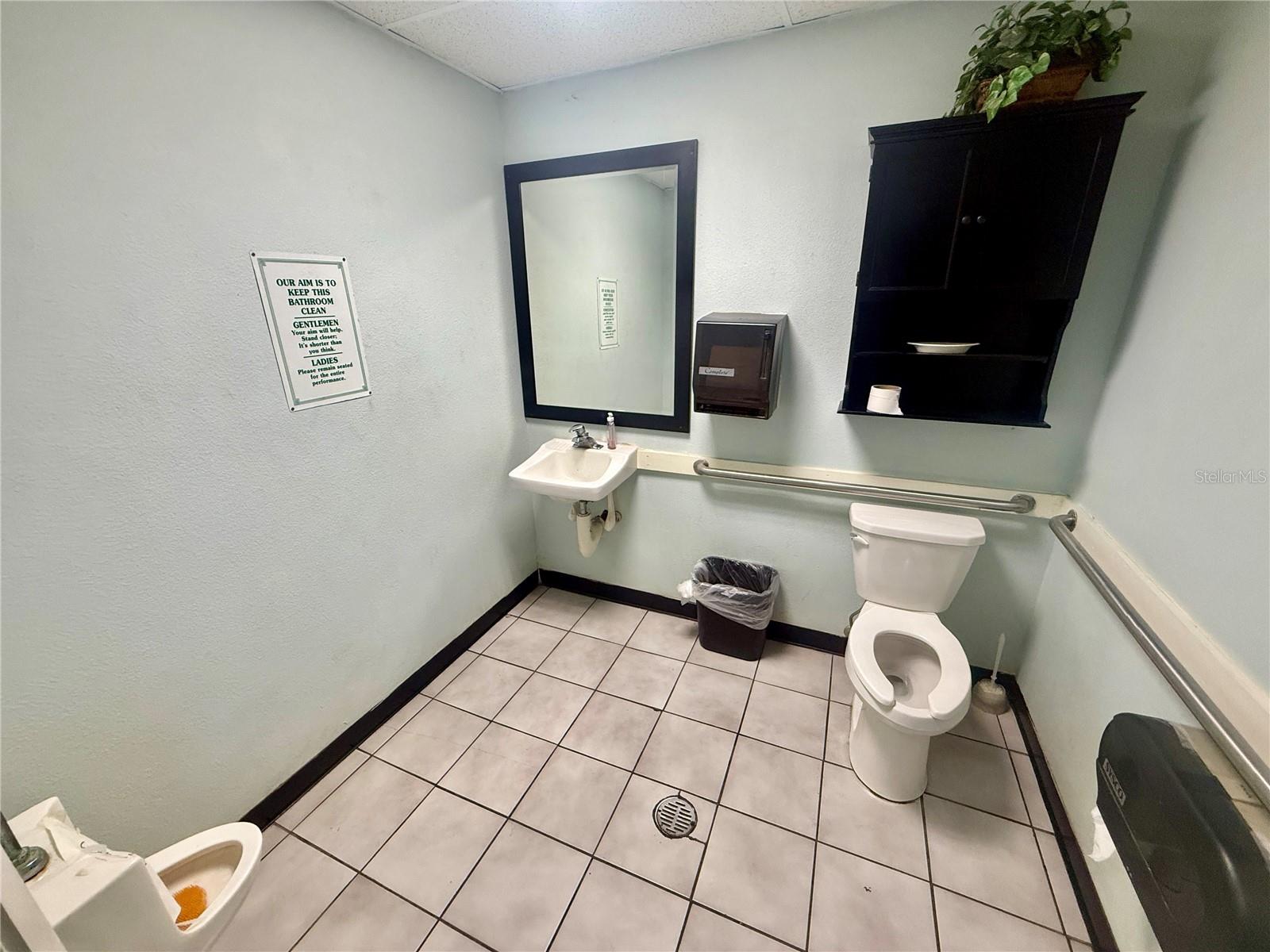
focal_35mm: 14
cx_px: 635
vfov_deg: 85.7
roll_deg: +1.2
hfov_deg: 102.1
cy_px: 476
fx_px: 514
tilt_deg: -19.1
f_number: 2.2
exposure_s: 1/120
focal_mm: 2.22
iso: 250
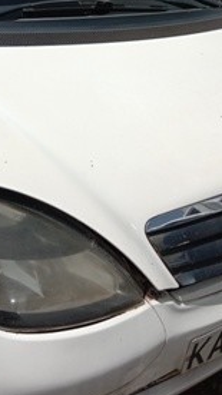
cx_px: 89
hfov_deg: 25.9
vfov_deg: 43.3
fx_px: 482
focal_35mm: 46
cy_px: 104
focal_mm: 3.65
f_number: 2.2
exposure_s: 1/2188
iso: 101
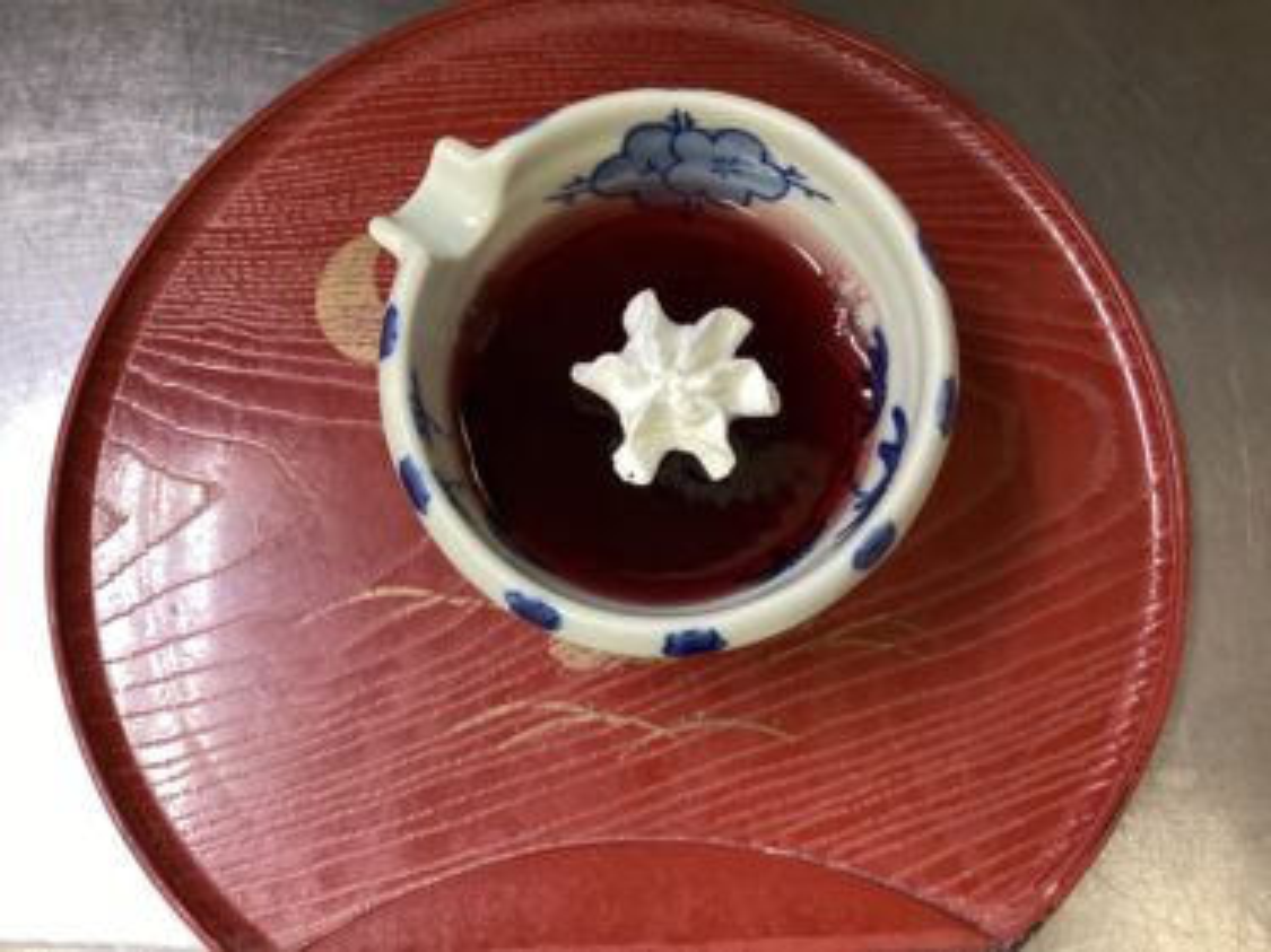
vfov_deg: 45.4
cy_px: 476
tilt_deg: -77.1
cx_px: 636
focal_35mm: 31
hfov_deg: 58.4
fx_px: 1138
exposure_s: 1/50
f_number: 2.4
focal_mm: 3.3
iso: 250
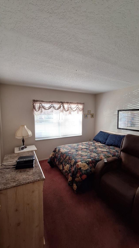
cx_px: 68
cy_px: 125
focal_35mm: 15
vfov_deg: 103.0
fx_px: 98
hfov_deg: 70.5
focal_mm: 1.74
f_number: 2.2
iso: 64
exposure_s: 1/50
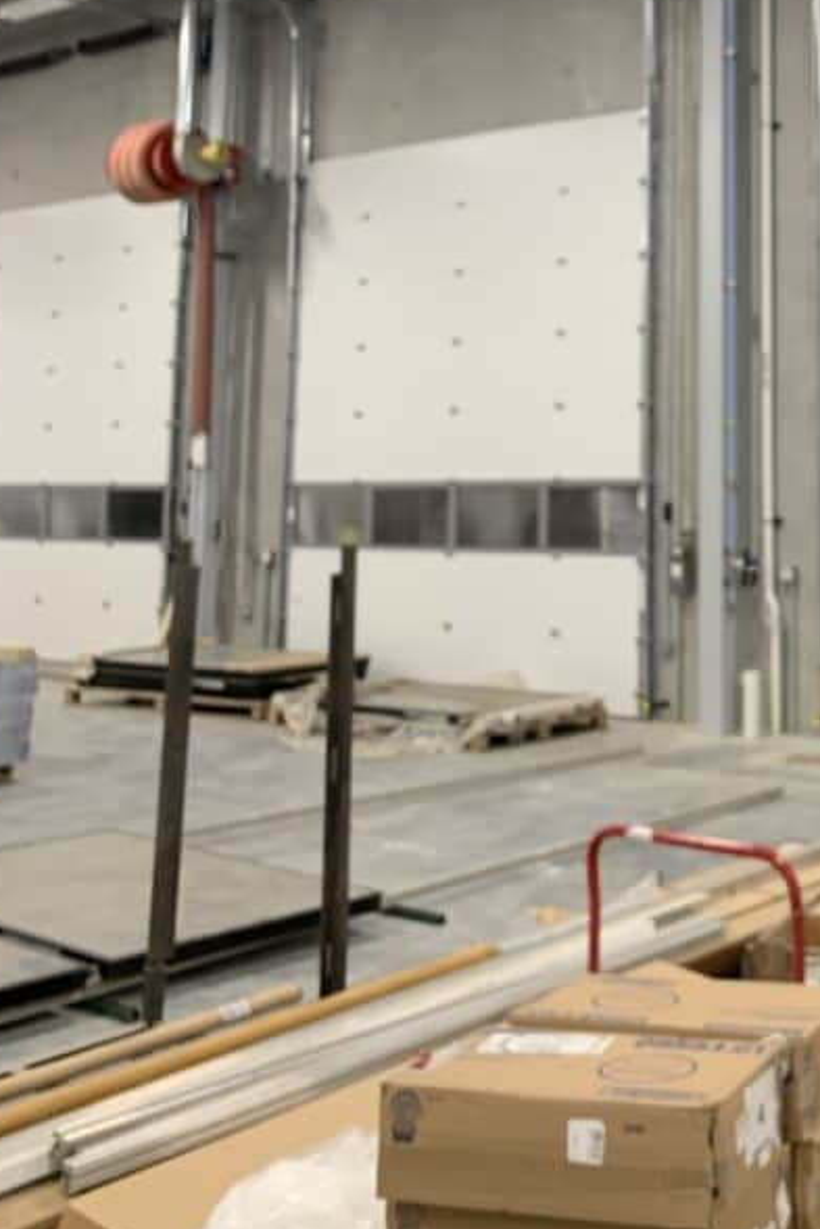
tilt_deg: +11.0
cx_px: 770
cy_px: 236
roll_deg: +0.1
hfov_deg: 27.4
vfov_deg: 40.1
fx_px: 1605
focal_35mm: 47
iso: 100
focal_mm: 4.25
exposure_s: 1/69
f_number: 1.8
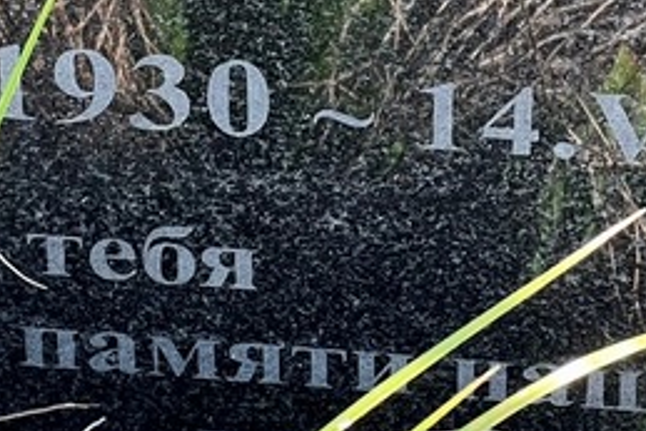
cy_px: -224
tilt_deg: -39.4
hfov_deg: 8.3
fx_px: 4435
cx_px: 359
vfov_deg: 5.5
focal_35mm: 247
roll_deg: +2.2
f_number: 2.8
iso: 80
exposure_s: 1/99
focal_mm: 9
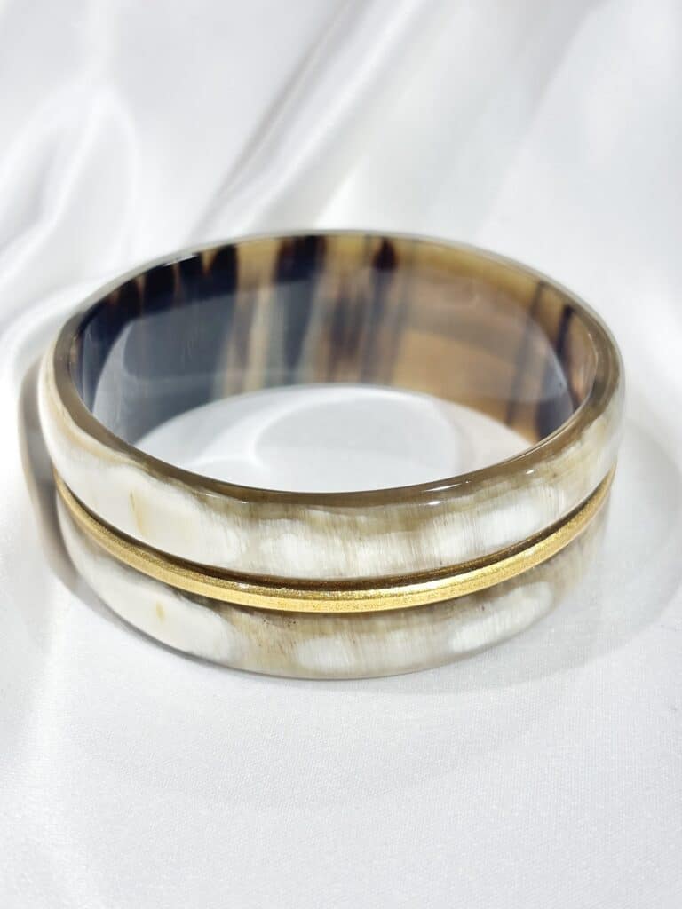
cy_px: 454
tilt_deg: -30.9
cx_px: 341
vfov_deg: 36.8
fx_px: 1366
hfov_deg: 28.0
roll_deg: +5.0
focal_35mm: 52
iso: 25
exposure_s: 1/155
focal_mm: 5.96
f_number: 1.6
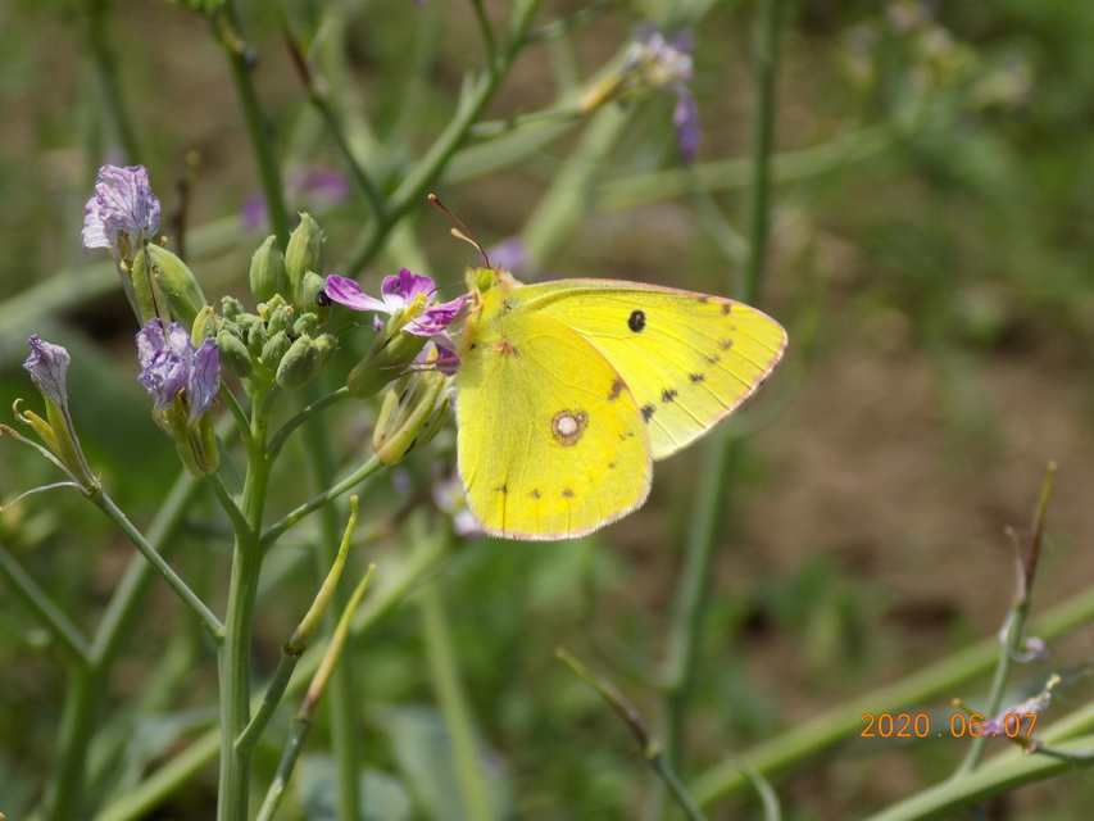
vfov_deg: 12.6
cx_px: 547
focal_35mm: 118
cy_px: 410
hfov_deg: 16.7
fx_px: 3730
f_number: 4.8
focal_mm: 20.9
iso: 80
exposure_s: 1/500
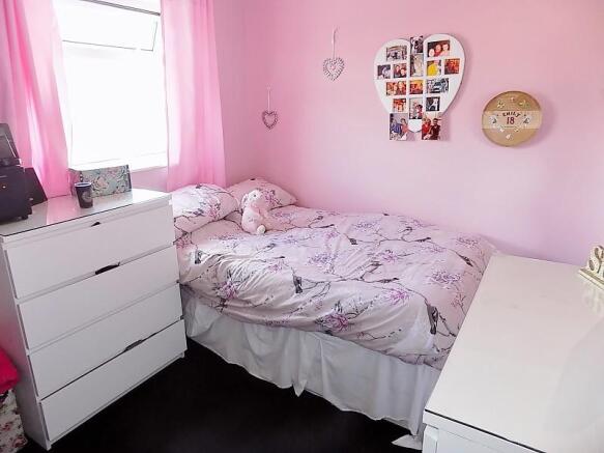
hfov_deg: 73.9
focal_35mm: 23
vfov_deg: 58.9
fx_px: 401
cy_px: 226
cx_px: 302
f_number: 3.1
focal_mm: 4
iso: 180
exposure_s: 1/30
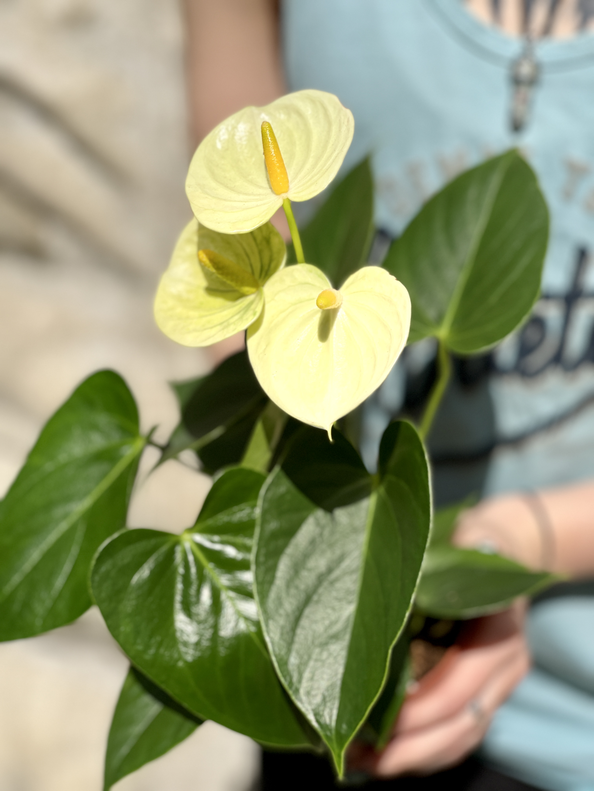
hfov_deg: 22.9
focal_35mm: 64
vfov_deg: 30.3
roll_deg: +1.6
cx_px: 297
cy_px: 396
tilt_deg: -32.5
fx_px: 1464
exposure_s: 1/2481
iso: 32
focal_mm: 7.5
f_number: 2.2
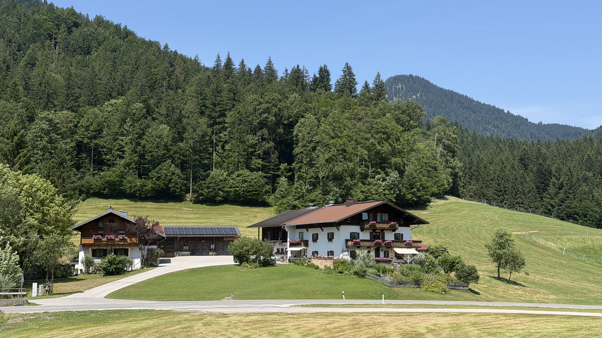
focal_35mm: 53
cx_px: 298
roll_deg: +0.1
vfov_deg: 22.6
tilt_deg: +7.0
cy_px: 123
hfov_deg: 39.2
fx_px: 846
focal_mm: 6.76
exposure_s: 1/3226
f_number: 1.78
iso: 64
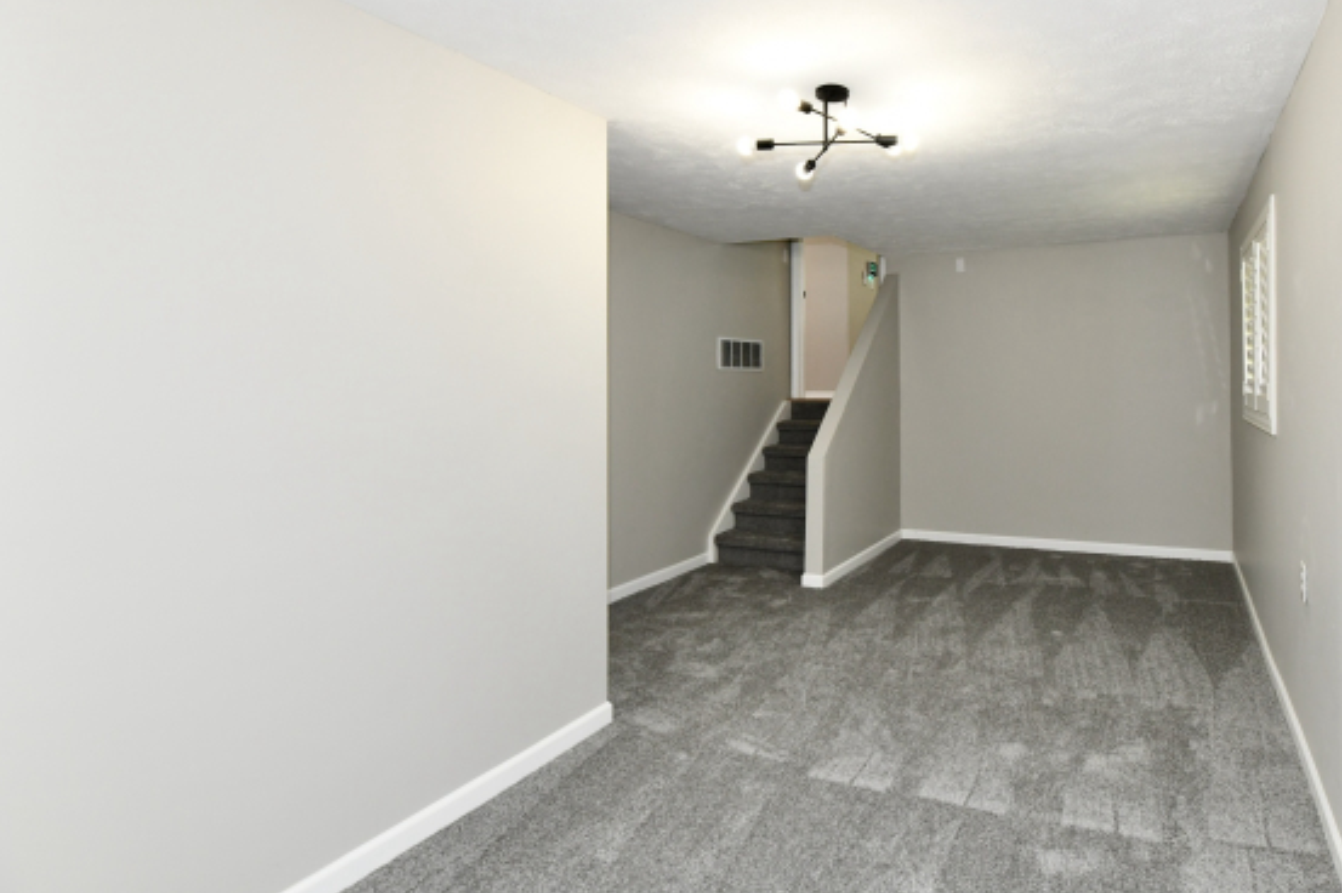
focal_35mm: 19
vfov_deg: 64.2
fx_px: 708
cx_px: 862
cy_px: 388
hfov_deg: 84.8
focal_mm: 14
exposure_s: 1/60
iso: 640
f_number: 6.3
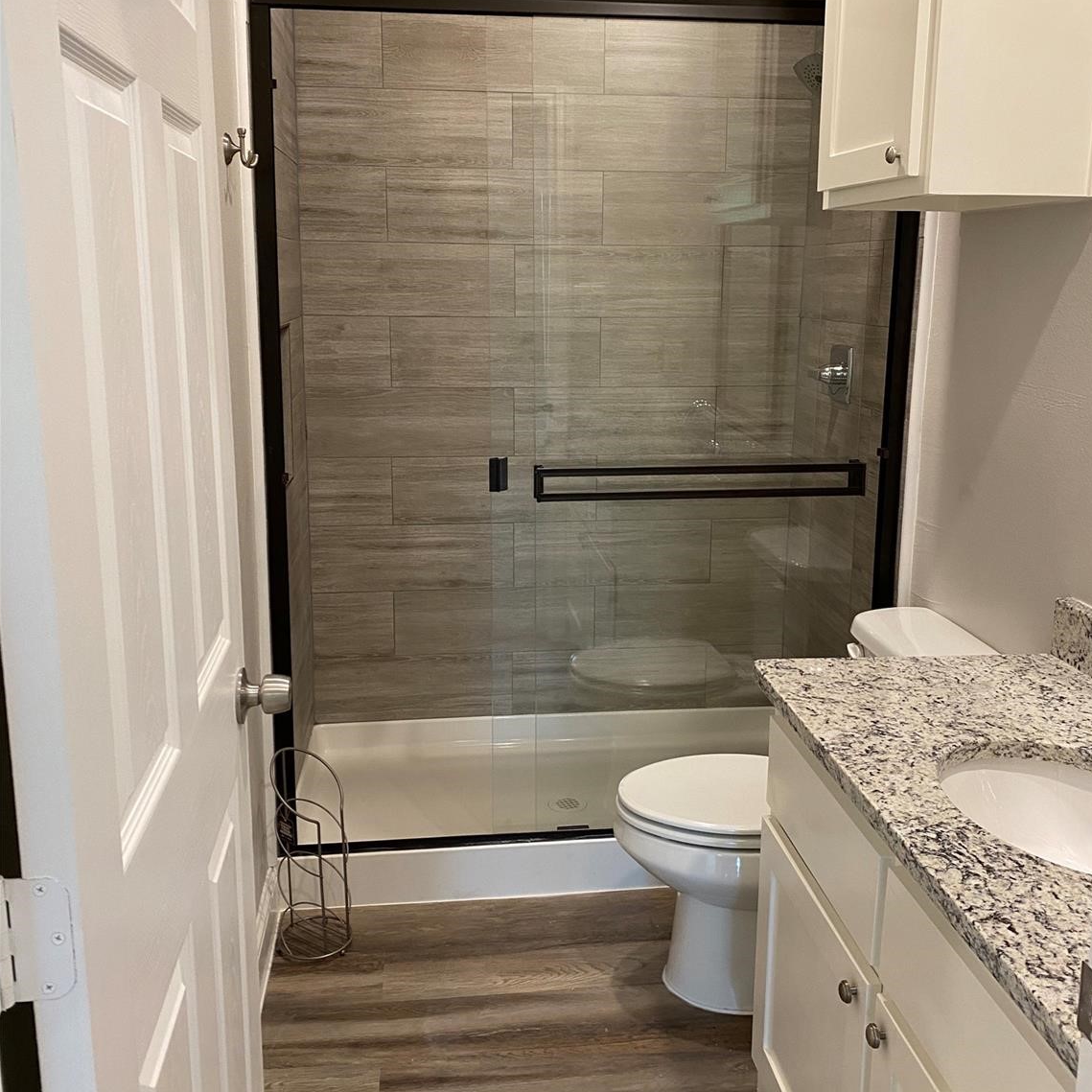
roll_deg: -0.4
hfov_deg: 52.5
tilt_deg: -11.9
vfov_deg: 52.4
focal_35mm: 31
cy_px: 486
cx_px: 551
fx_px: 1106
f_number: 1.8
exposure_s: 1/60
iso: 125
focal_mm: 4.25
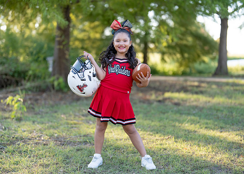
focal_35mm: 56
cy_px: 87
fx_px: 391
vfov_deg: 25.1
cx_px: 120
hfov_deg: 34.7
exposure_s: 1/800
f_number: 1.2
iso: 100
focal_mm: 50
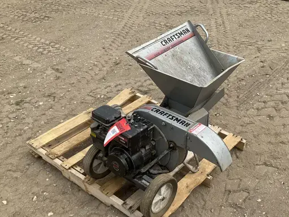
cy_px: 124
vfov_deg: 39.6
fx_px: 301
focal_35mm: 36
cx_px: 172
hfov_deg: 51.1
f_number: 1.8
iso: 25
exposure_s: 1/1912
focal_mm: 3
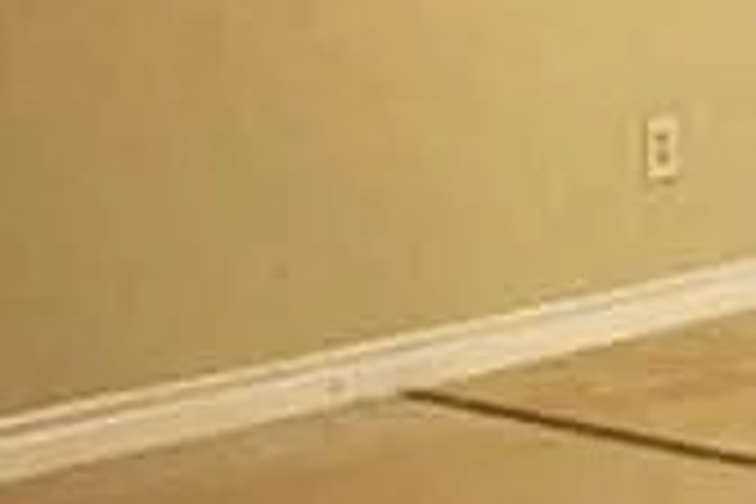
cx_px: 1404
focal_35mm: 144
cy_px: 9
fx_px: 3024
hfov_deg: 12.8
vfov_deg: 9.5
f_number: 2.2
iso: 32
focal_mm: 4.15
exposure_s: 1/30
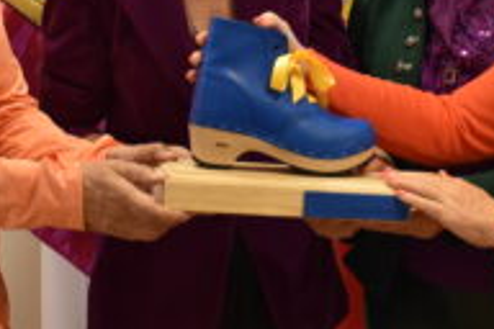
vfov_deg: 10.9
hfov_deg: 16.3
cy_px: 64
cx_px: 262
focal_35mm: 126
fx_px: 1723
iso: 400
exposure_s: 1/80
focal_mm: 27
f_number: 4.5
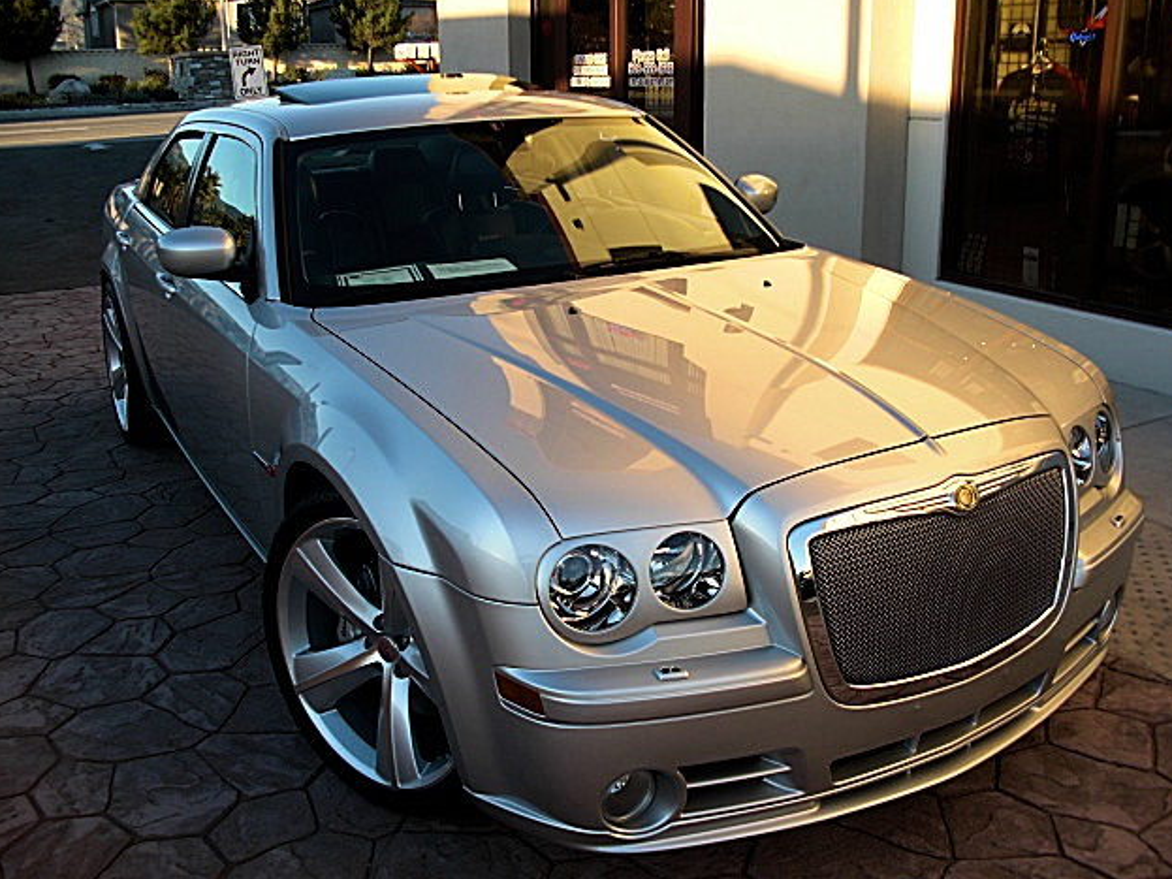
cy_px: 442
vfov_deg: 38.7
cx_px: 596
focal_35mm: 37
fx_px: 1252
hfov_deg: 50.1
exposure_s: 1/160
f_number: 2.8
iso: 50
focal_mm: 6.3
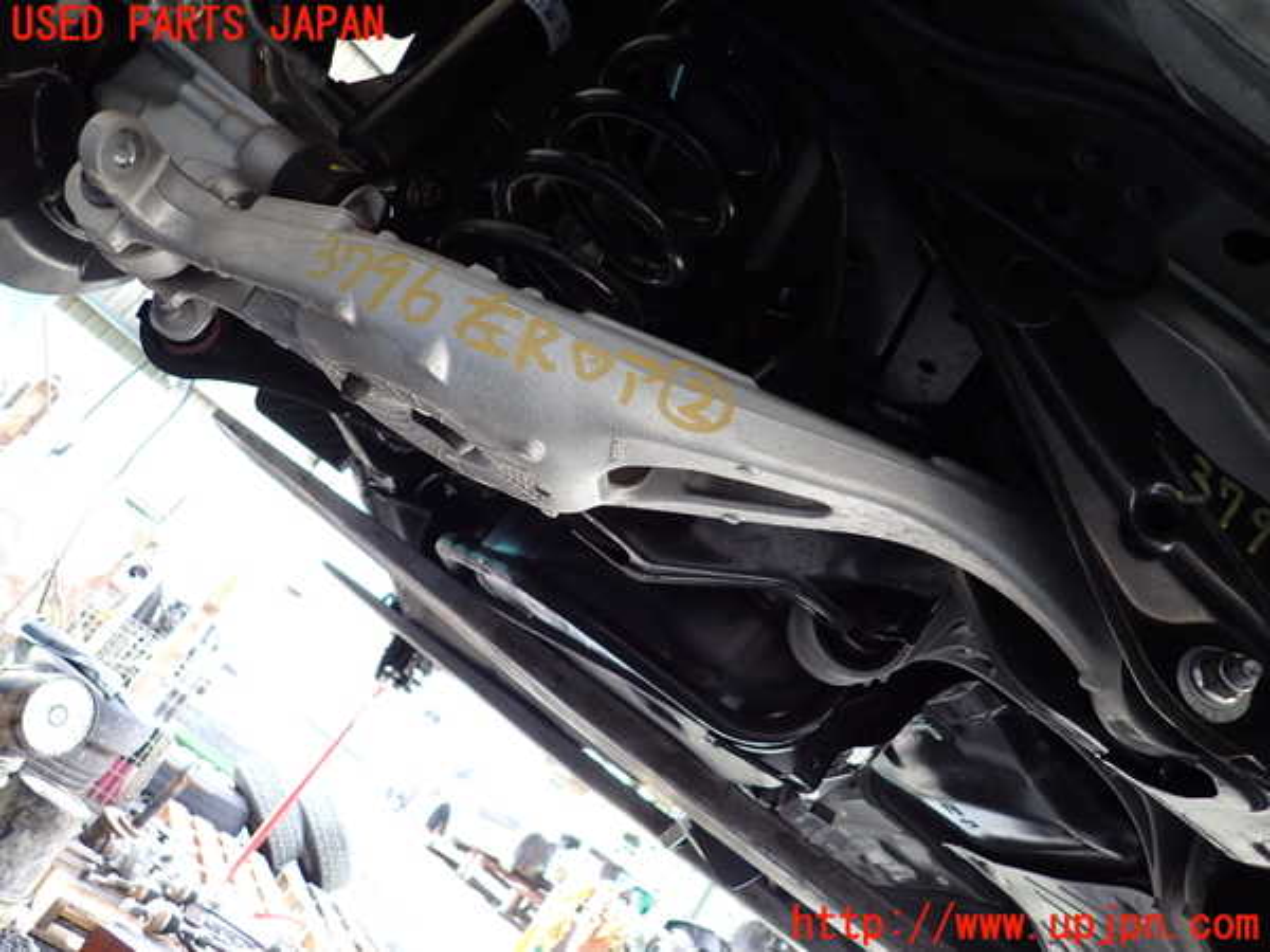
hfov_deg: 69.4
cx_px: 635
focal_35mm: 25
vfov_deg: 54.9
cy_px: 476
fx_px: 917
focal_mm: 4.5
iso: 200
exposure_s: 1/100
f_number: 2
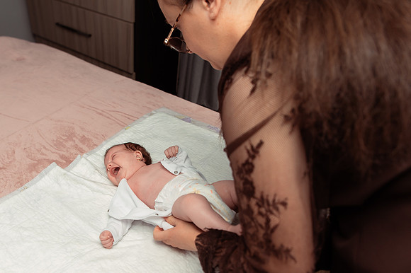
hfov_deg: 56.7
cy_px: 176
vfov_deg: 40.2
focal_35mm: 32
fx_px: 370
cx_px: 133
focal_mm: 24
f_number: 3.5
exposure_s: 1/250
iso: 500
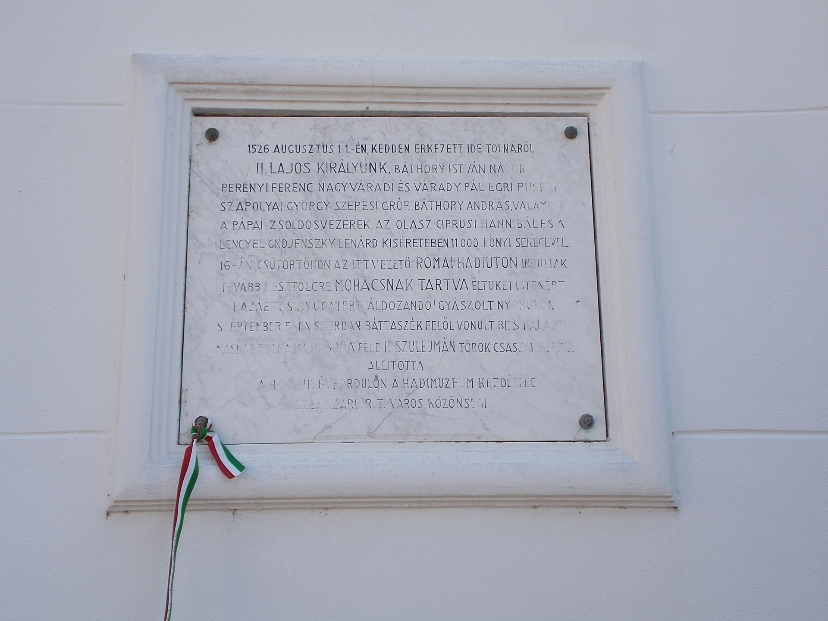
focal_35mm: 44
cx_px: 414
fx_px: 1052
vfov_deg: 32.9
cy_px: 310
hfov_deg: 42.9
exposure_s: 1/320
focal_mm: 7.9
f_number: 4.2
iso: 80
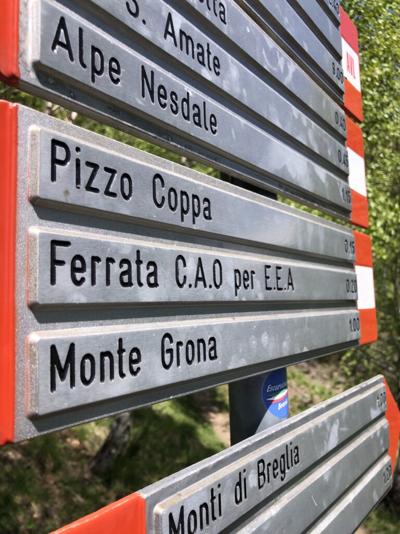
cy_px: 267
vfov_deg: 63.4
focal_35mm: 28
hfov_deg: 49.7
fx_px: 431
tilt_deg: +7.2
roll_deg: +3.5
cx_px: 200
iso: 20
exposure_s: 1/1143
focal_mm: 3.99
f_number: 1.8
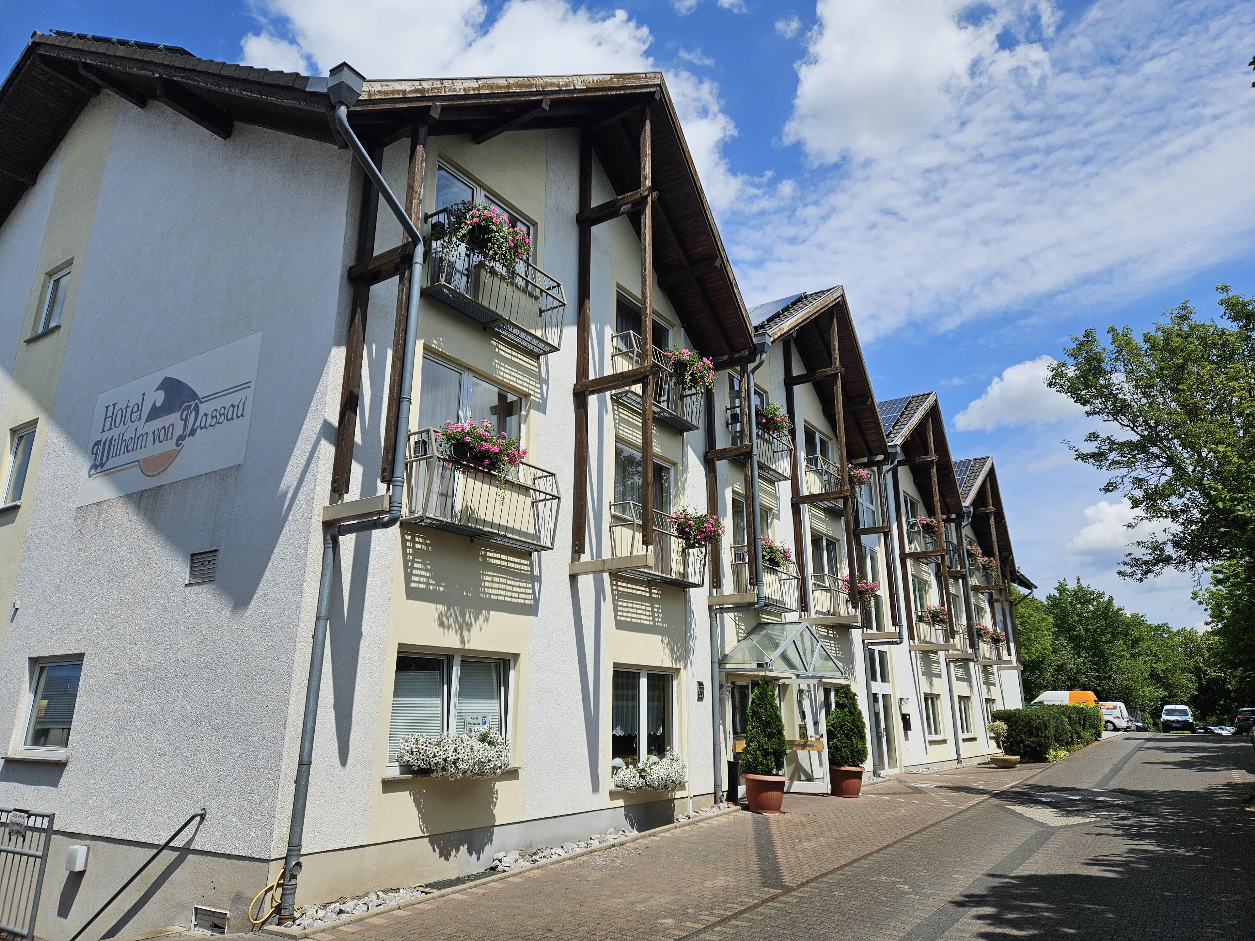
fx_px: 834
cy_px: 470
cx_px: 628
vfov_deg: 58.9
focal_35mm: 23
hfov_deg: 73.9
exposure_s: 1/3327
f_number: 1.8
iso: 25
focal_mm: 5.4
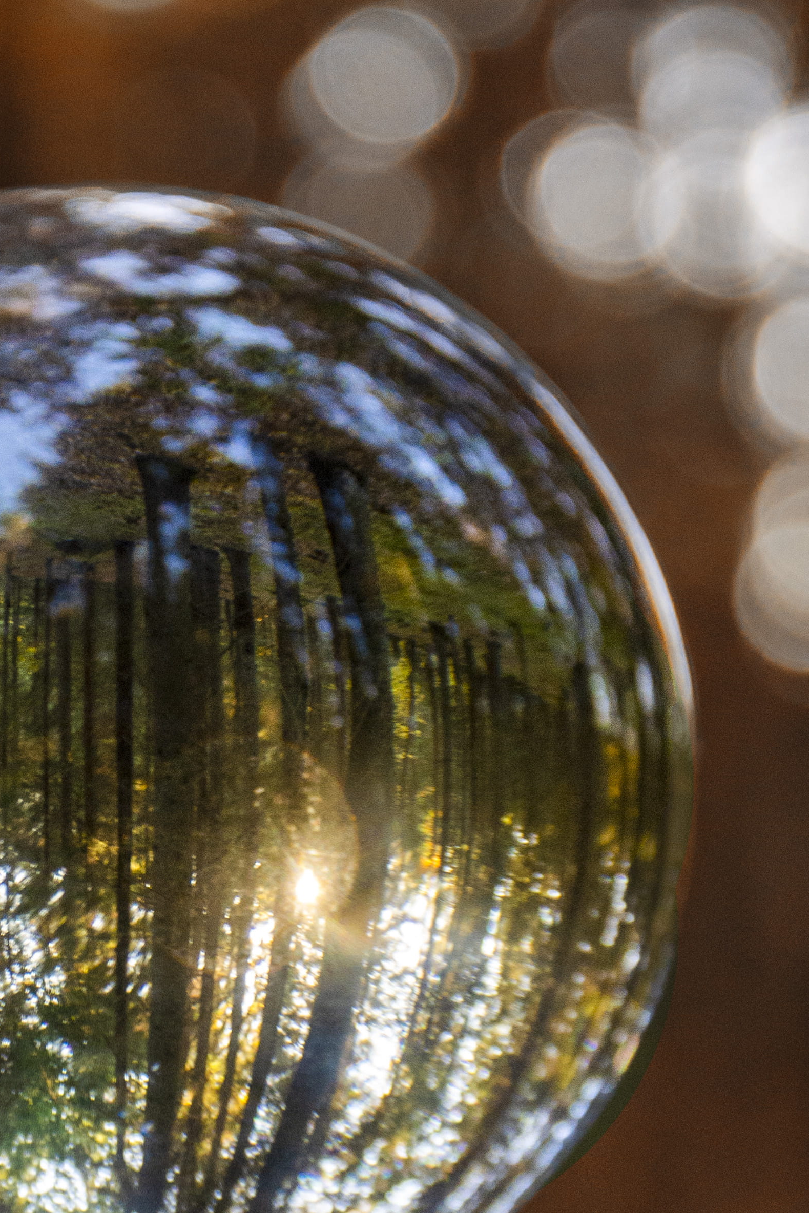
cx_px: 75
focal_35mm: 190
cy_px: 879
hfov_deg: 7.2
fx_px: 6403
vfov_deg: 10.8
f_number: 5
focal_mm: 50
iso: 800
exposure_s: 1/60
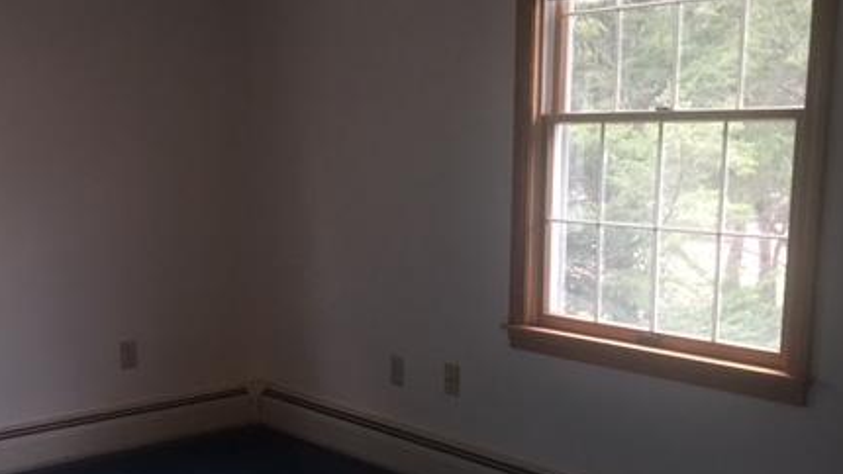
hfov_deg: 43.7
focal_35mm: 47
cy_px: 329
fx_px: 1051
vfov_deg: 25.3
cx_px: 398
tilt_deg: -8.2
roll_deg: +0.1
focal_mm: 4.15
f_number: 2.2
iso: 100
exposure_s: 1/8
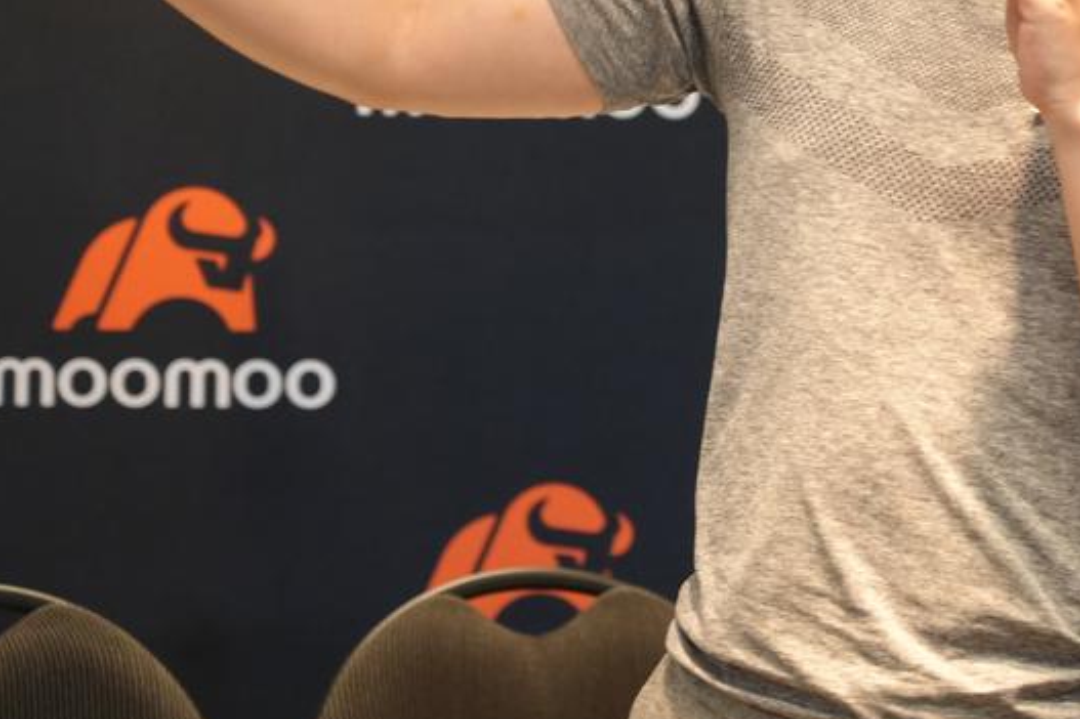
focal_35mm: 164
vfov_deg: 8.3
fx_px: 4918
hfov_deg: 12.5
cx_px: 834
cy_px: 12
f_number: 4
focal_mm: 80
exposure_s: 1/160
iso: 4000
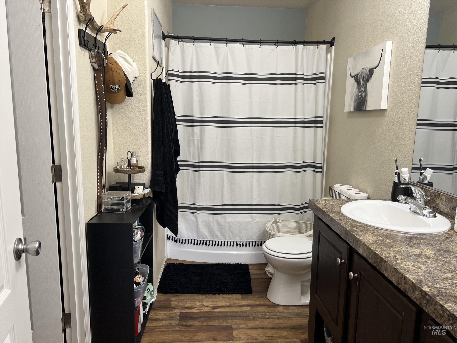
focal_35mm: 26
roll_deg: -1.4
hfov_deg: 67.3
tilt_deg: -10.3
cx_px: 228
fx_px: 343
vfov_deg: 53.1
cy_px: 172
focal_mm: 5.7
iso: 80
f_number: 1.5
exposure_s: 1/60
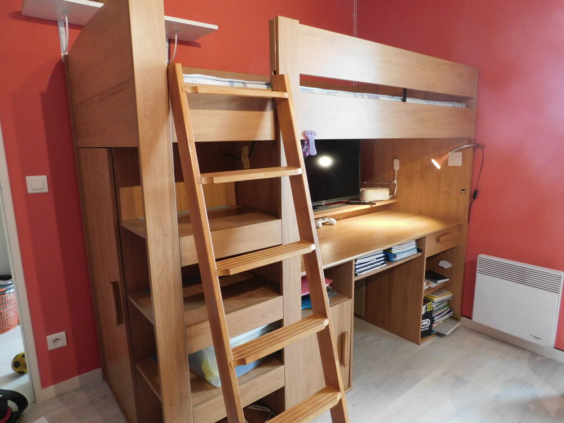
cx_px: 282
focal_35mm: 23
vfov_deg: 58.9
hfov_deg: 73.9
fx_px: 375
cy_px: 212
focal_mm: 4
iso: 360
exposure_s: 1/30
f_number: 3
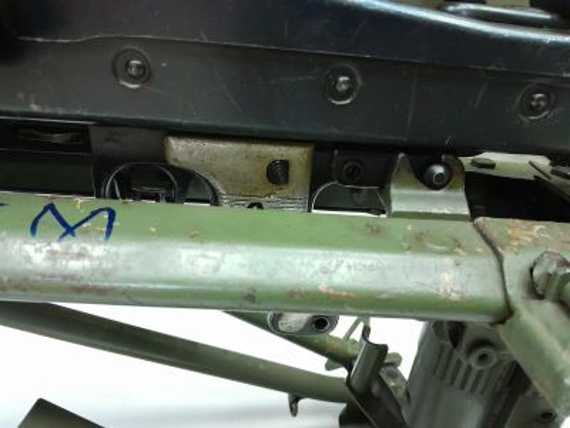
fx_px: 428
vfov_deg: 53.1
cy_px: 214
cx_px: 285
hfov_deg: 67.3
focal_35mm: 26
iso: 800
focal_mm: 3.98
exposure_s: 1/25
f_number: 1.8
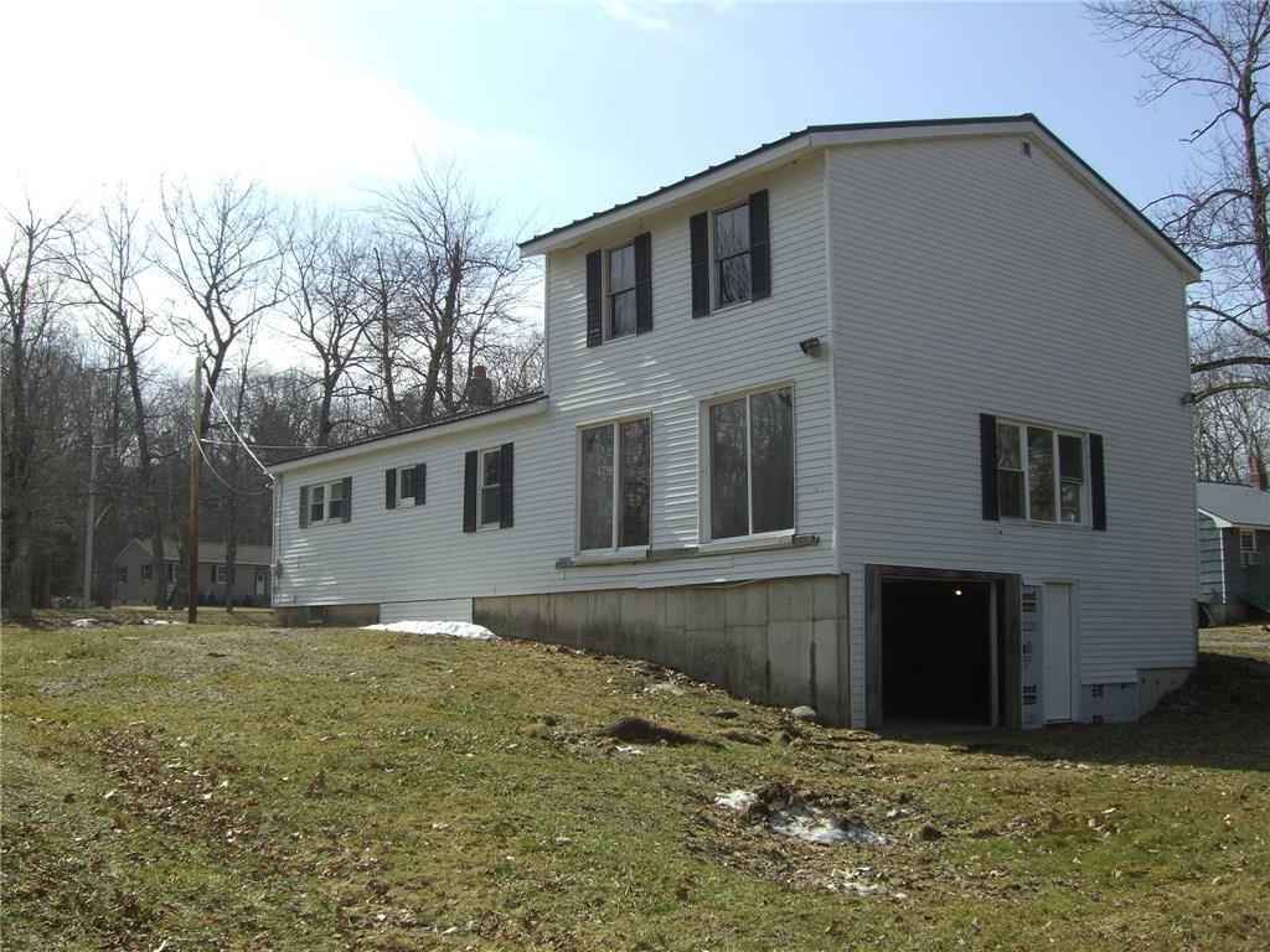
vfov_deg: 37.7
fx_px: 1394
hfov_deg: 49.0
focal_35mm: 38
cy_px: 476
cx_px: 635
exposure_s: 1/640
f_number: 4.3
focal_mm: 6.2
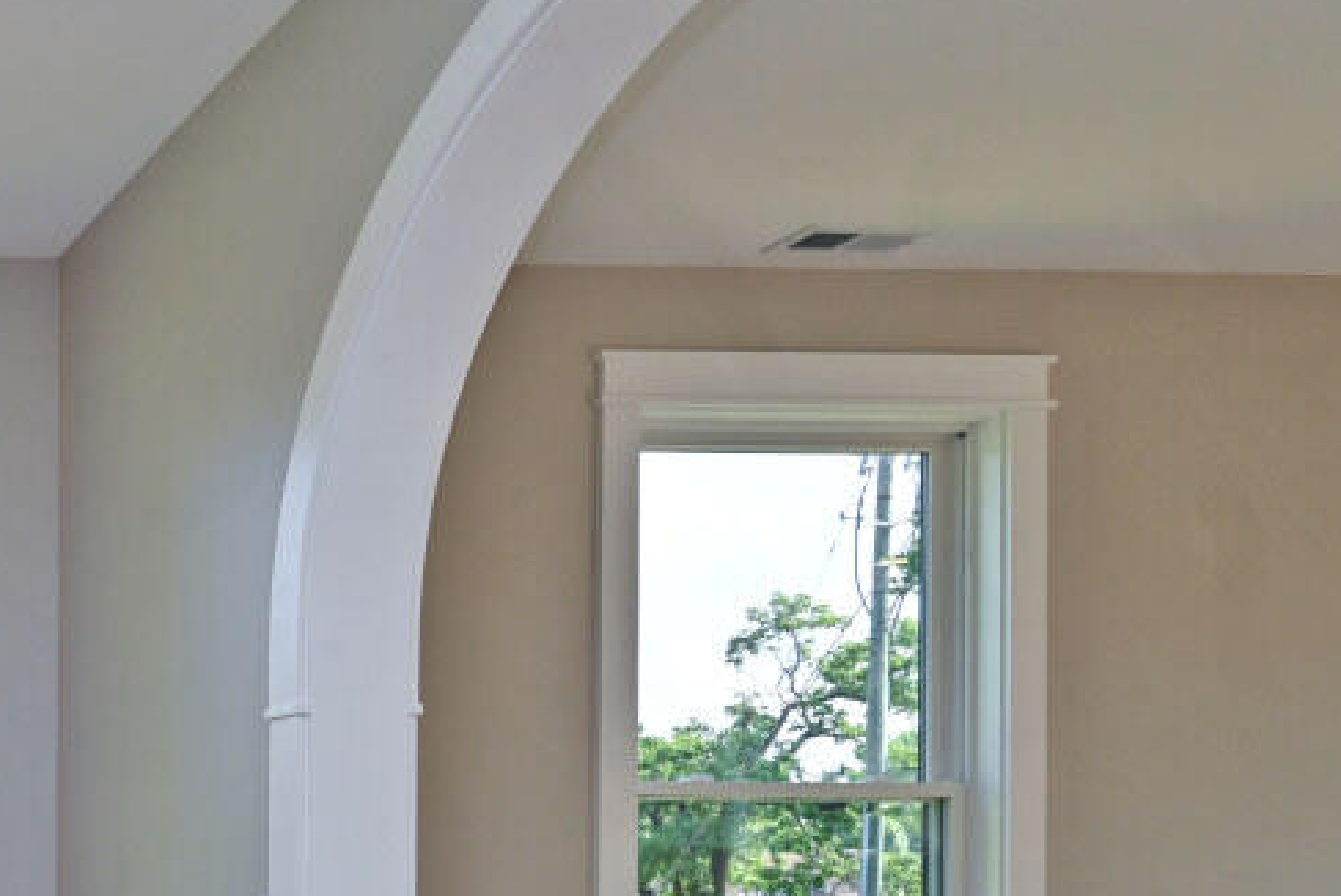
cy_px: 915
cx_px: -525
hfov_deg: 31.2
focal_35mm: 43
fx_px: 1603
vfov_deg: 29.0
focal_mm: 14
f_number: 5.6
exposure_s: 1/125
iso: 100
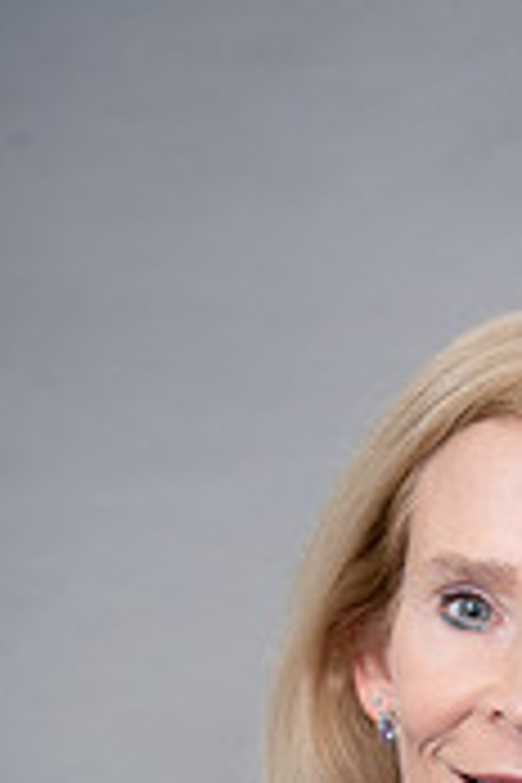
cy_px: 922
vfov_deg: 9.2
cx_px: 608
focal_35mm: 220
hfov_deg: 6.2
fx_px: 4785
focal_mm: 85
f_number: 7.1
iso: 250
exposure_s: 1/100
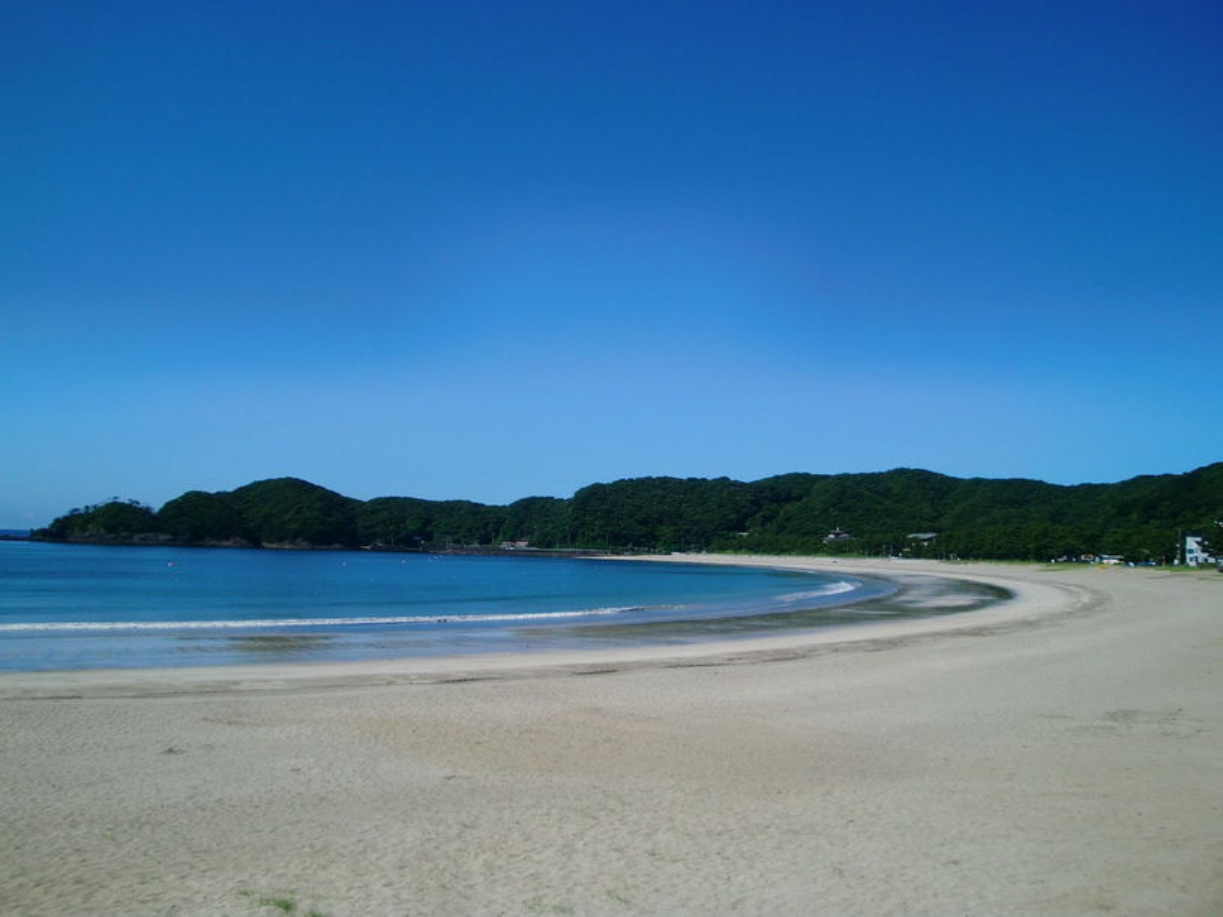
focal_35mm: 28
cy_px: 458
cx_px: 612
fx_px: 989
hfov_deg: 63.5
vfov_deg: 49.7
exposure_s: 1/320
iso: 64
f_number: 7.8
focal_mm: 4.65
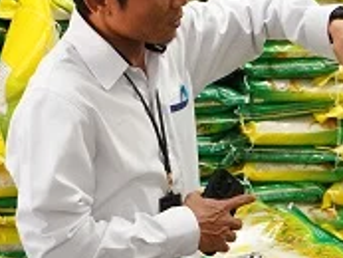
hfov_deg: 11.7
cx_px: 243
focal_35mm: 169
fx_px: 1676
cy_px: 64
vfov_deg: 8.8
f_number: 5
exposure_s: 1/320
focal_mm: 45
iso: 6400
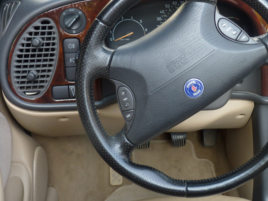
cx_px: 193
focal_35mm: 54
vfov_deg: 27.0
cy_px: 86
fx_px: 418
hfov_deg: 34.9
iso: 80
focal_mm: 6.6
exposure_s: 1/40
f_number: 3
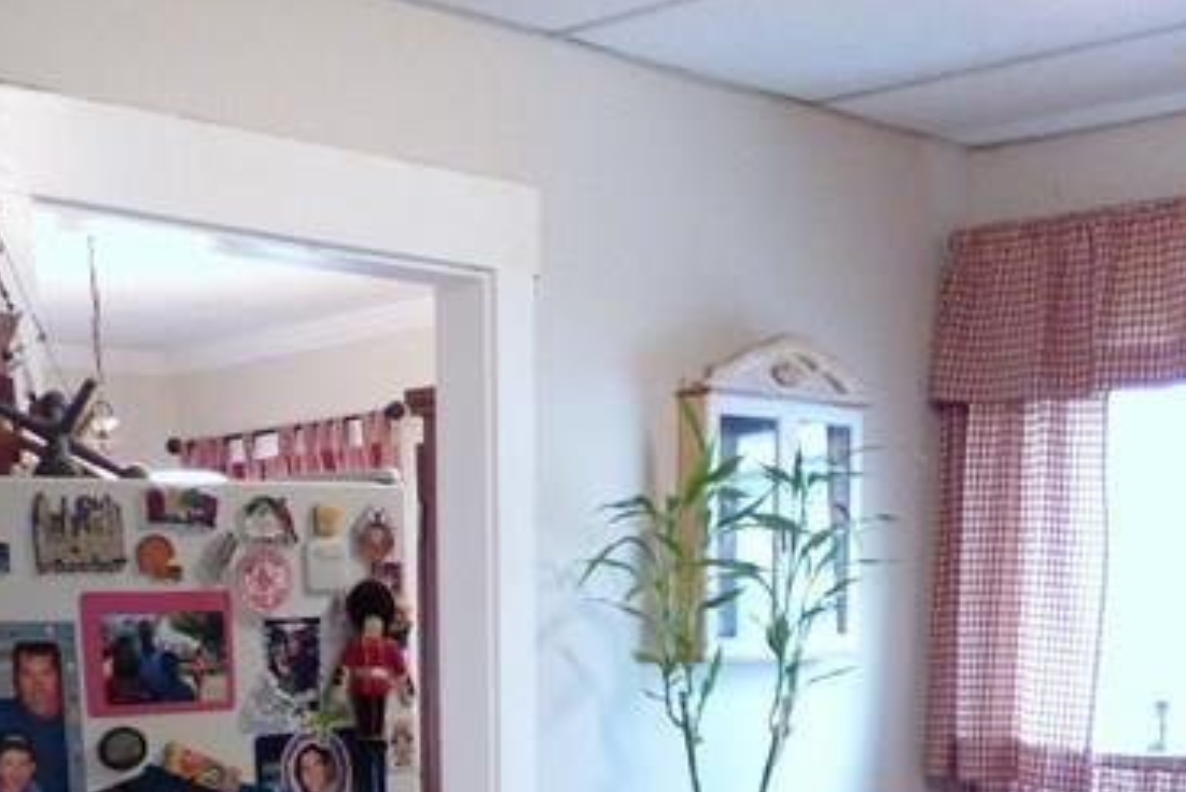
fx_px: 1911
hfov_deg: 34.4
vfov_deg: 20.6
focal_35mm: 58
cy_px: 1128
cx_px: 501
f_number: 2.8
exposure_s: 1/15
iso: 400
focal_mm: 3.58
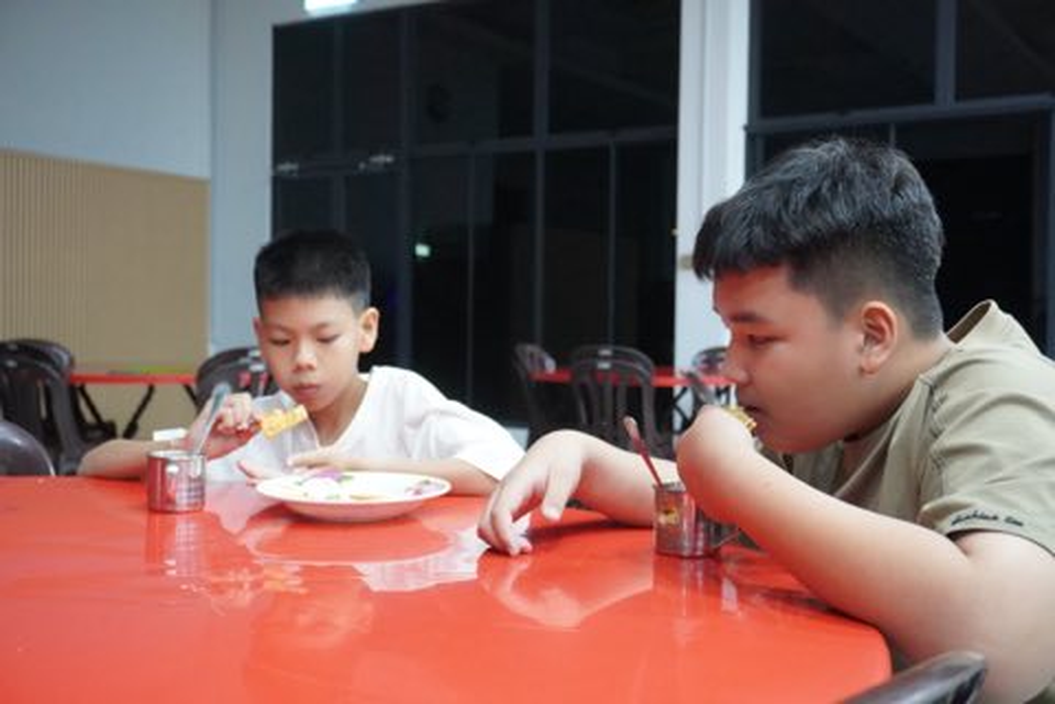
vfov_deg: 31.9
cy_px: 352
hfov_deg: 46.4
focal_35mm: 42
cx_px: 528
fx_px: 1231
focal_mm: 28
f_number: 4.5
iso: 6400
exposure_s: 1/100
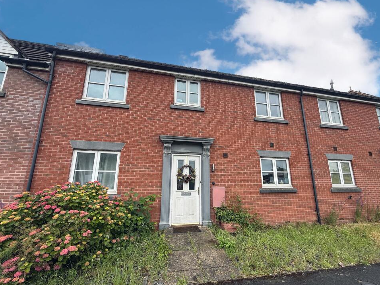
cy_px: 149
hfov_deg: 98.1
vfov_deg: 81.7
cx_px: 199
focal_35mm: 15
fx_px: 165
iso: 64
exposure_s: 1/1001
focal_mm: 2.22
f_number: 2.2
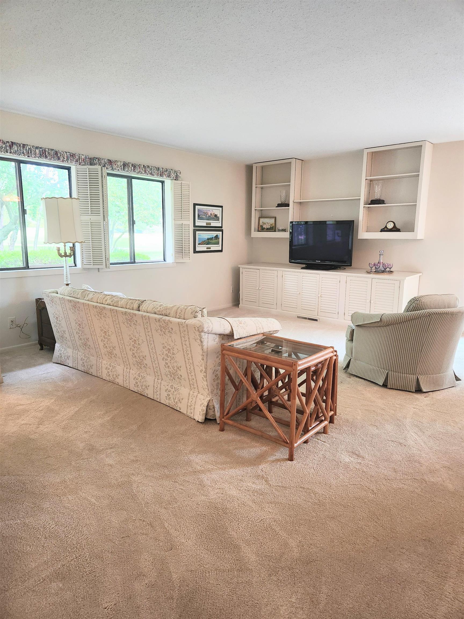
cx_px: 232
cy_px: 310
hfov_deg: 58.9
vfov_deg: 73.9
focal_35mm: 23
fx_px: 411
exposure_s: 1/120
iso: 250
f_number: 1.8
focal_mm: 5.4
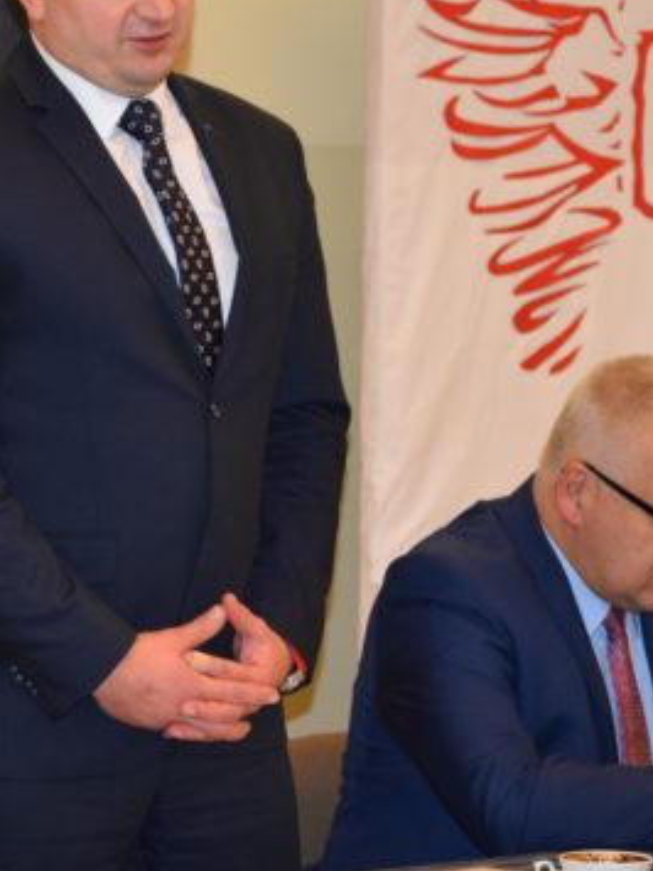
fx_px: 5890
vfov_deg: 8.5
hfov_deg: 6.3
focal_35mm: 234
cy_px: 363
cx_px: 37
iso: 800
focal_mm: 75
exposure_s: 1/80
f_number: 5.3
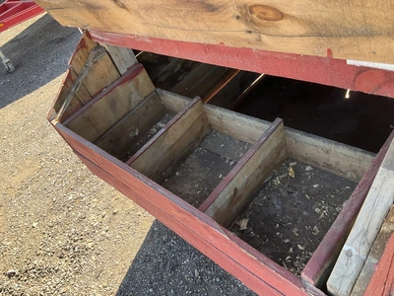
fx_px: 330
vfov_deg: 48.2
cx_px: 197
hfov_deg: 61.7
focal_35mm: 29
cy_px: 148
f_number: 1.8
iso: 32
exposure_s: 1/141
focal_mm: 3
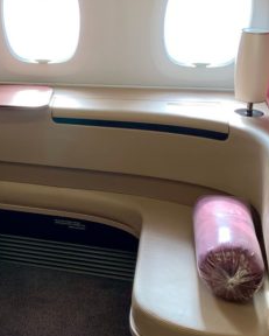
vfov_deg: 28.4
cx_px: -19
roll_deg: +0.2
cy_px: 103
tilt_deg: -14.3
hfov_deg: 22.1
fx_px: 656
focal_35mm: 66
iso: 80
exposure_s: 1/67
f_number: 1.8
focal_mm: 4.25
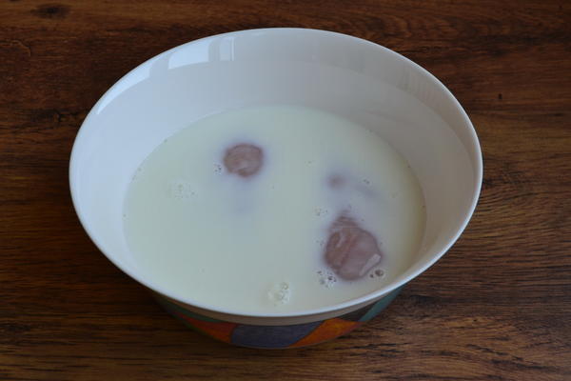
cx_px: 286
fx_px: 904
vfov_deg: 23.8
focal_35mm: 57
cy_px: 190
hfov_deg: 35.1
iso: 400
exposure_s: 1/100
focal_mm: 38
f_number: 9
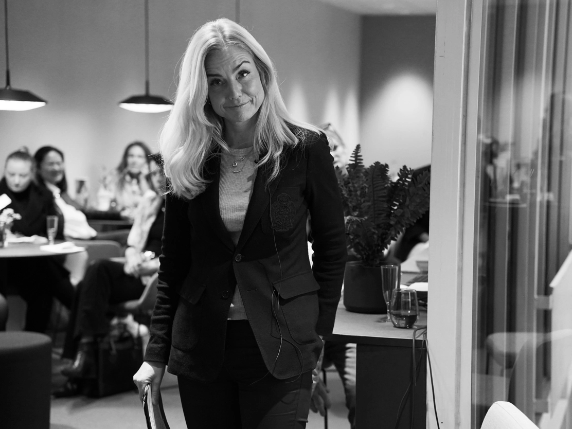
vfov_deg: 18.0
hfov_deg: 23.8
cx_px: 320
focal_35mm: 82
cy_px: 216
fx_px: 1355
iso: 6400
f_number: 4
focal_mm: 75
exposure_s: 1/160
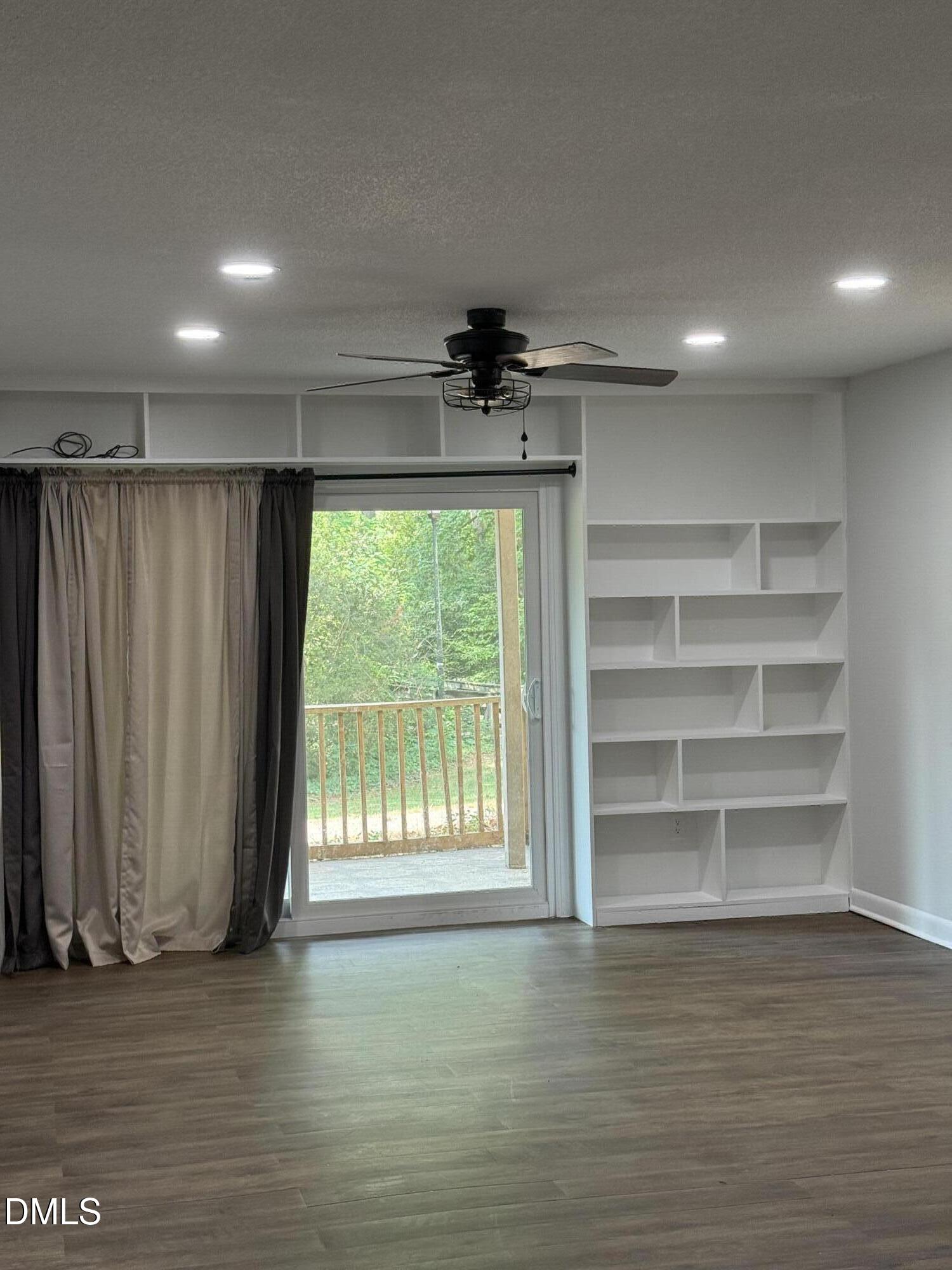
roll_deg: +0.9
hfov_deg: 30.3
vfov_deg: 39.7
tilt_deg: -1.4
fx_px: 1760
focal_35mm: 48
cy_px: 635
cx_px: 476
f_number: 1.78
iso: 125
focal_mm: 6.76
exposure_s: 1/120
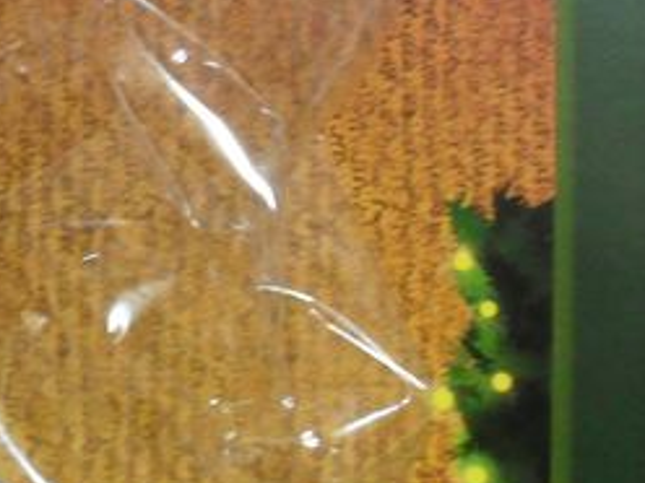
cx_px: -166
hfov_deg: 16.6
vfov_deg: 13.1
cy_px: 135
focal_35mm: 113
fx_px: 2106
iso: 200
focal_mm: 6.2
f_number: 2.8
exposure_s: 1/10
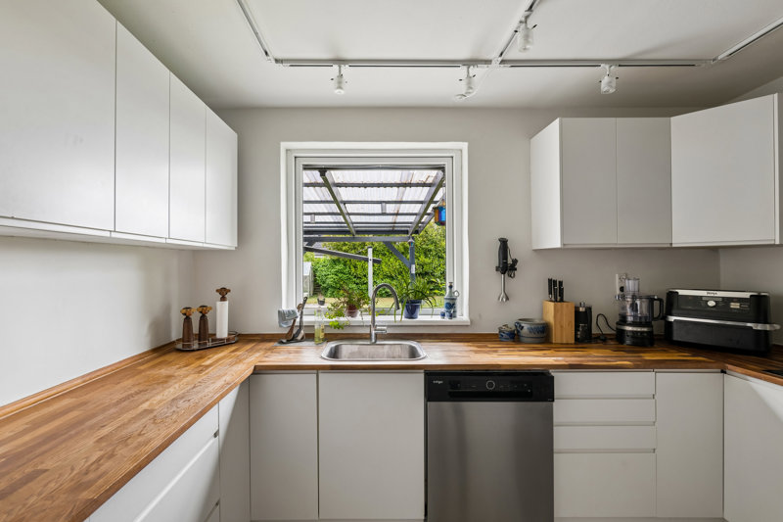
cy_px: 261
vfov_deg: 73.7
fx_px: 348
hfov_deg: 96.7
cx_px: 392
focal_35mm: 16
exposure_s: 1/15
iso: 200
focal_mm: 16
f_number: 8
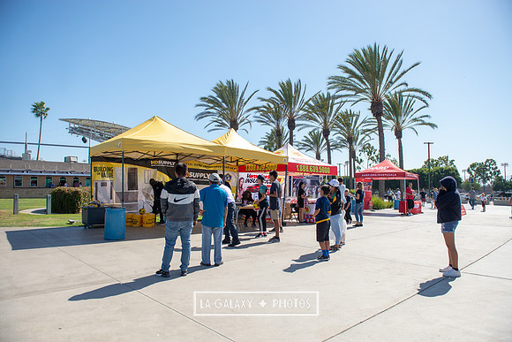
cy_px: 171
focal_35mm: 24
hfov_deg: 73.7
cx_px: 256
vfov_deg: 53.2
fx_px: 341
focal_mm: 24
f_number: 4
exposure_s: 1/2000
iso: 250
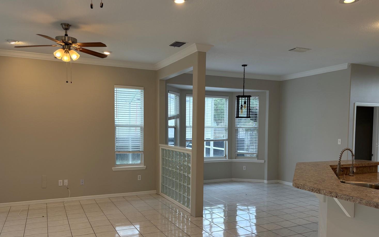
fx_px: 310
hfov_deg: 62.9
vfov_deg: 41.6
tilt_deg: -2.0
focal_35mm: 30
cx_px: 194
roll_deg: -0.4
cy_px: 145
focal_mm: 5.96
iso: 50
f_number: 1.6
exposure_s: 1/120
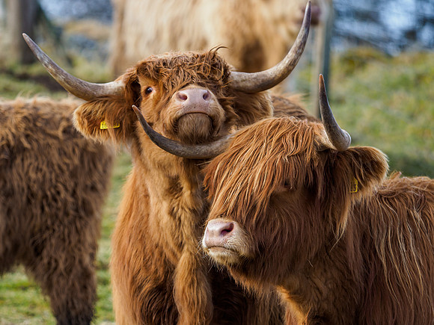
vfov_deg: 3.9
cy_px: 205
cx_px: 180
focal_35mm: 379
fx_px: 4751
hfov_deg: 5.2
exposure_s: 1/640
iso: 200
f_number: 2.8
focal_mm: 150
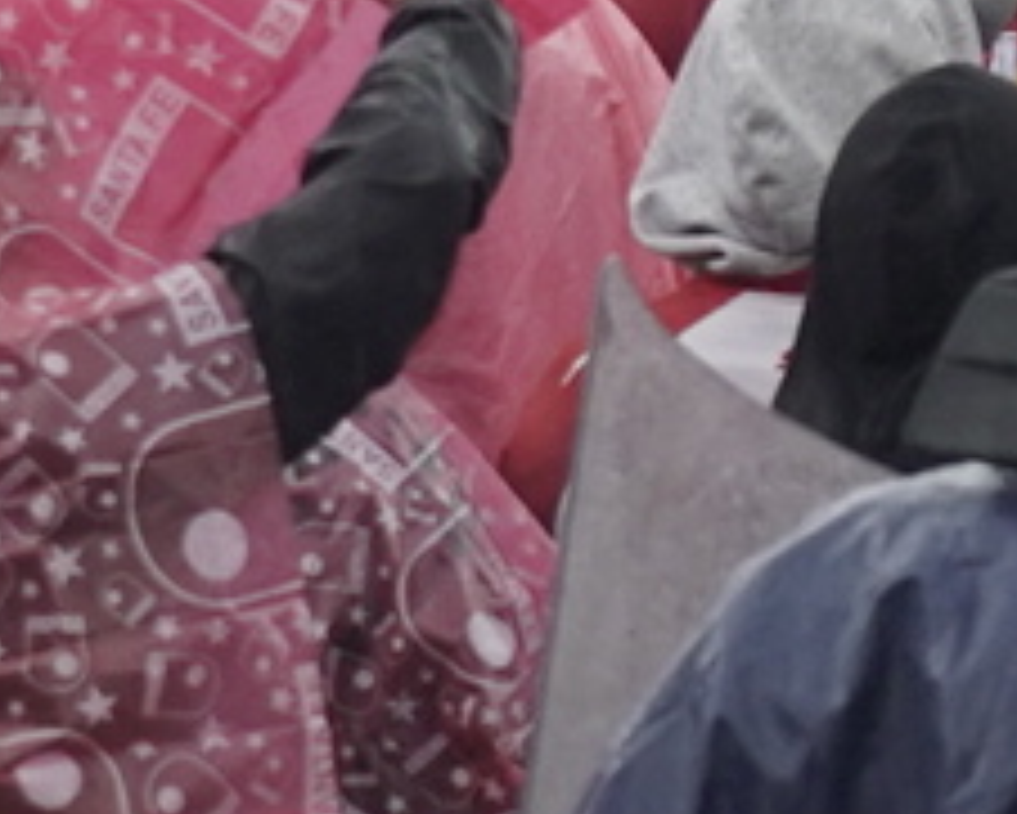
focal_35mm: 349
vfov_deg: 4.4
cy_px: -72
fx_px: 10509
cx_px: 3069
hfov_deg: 5.2
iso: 800
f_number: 4
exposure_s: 1/250
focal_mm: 35
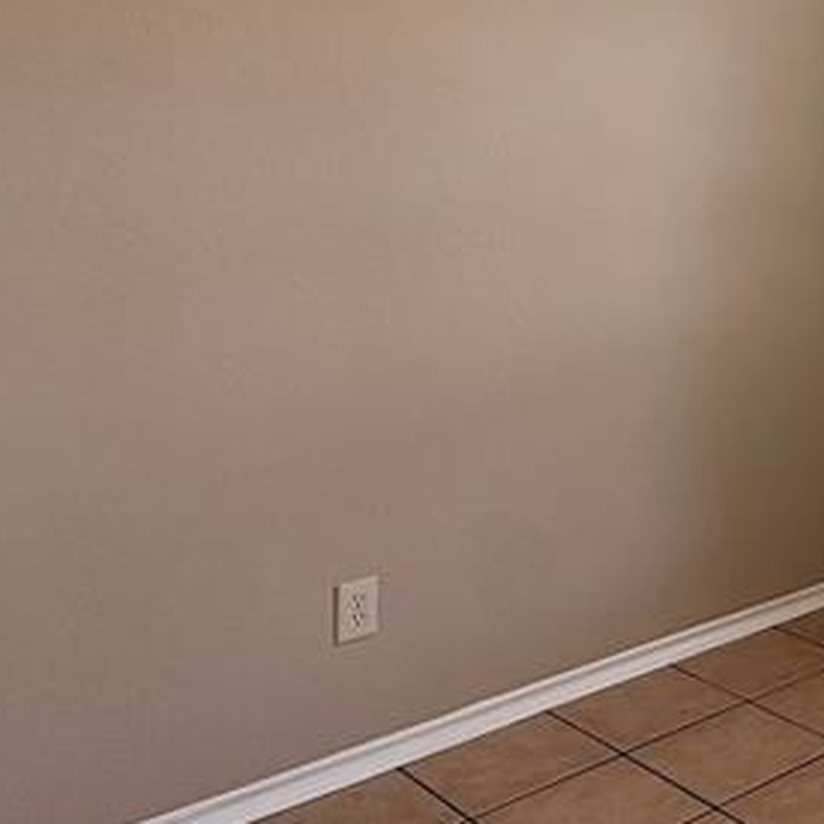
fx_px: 1239
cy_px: 132
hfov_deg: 30.2
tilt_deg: +1.9
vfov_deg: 35.3
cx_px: 1037
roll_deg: -0.8
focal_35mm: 46
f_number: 2.2
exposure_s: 1/99
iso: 64
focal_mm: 2.22
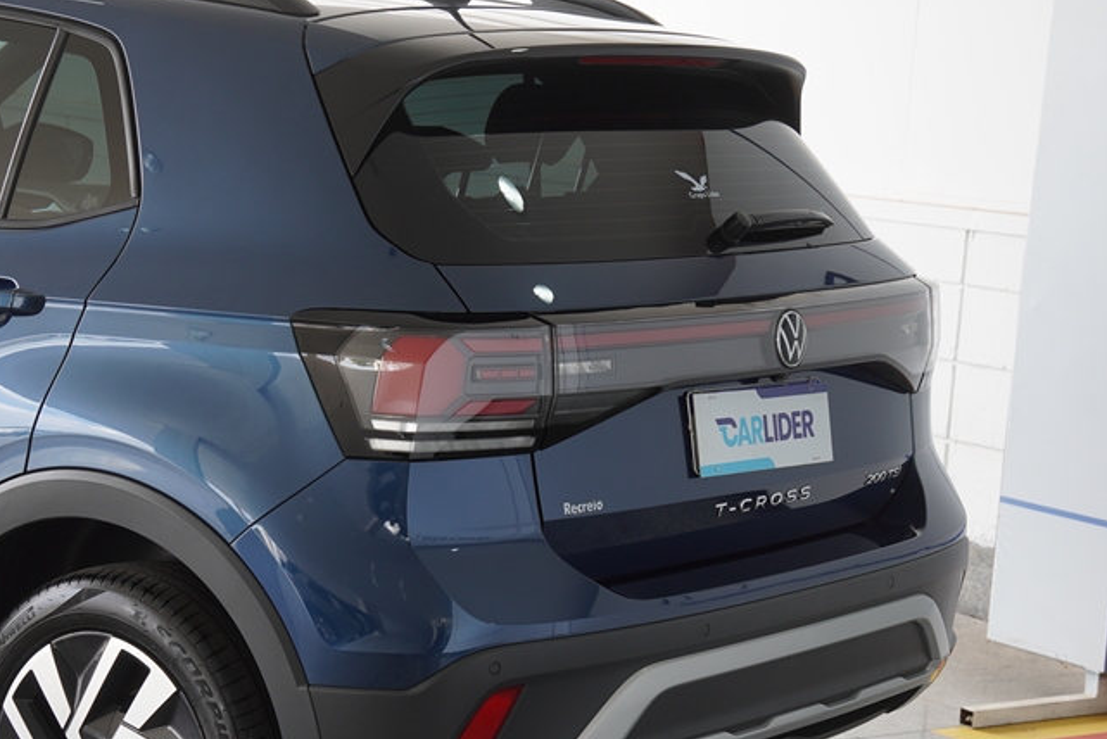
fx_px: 2799
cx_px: 378
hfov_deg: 22.3
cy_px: 458
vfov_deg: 15.0
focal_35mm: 91
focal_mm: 38
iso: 100
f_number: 4.5
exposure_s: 1/80
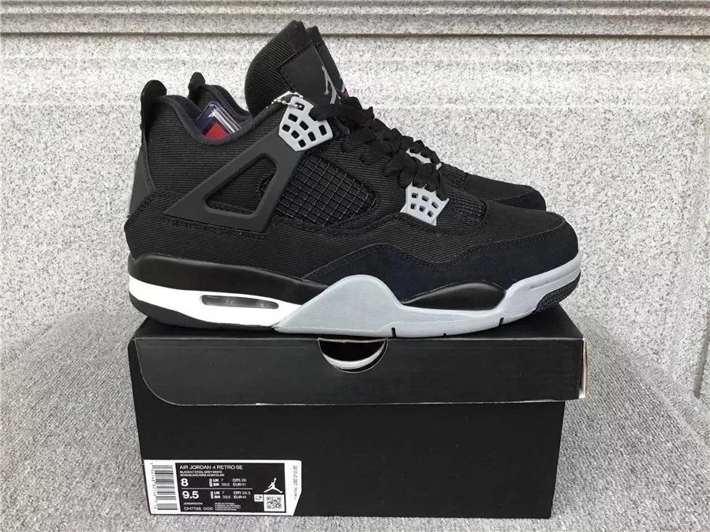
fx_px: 636
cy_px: 266
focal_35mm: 31
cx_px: 355
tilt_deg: -17.9
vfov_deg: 45.4
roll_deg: +0.0
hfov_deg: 58.4
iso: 40
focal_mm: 3.3
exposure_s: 1/100
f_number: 2.4
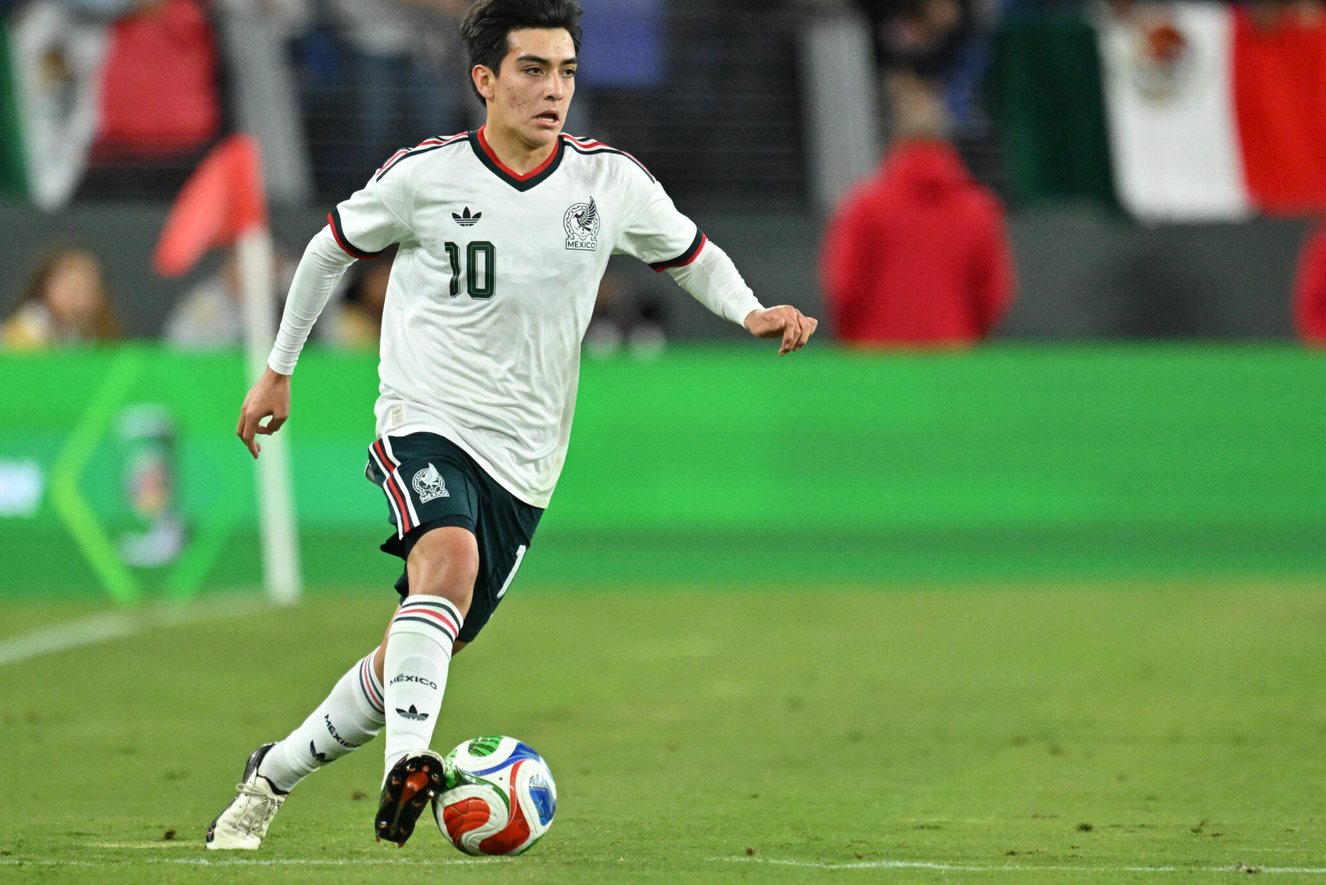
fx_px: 25822
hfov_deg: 2.9
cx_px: 605
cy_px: 416
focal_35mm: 701
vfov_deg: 2.0
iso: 5000
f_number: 4
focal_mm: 560
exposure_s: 1/2500
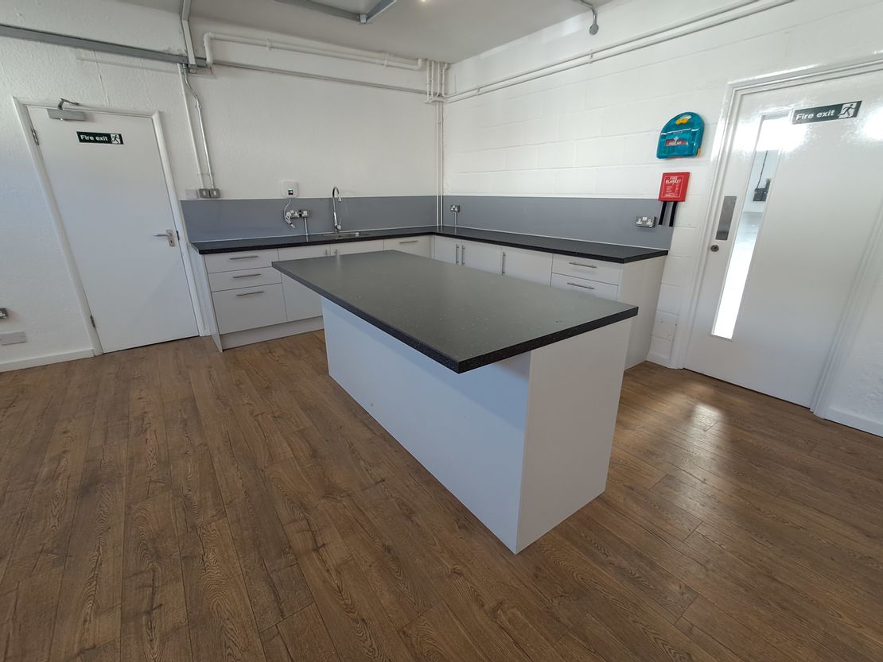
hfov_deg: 94.5
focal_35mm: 16
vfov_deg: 78.1
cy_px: 331
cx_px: 442
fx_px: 408
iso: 80
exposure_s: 1/50
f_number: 2.2
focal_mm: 1.64
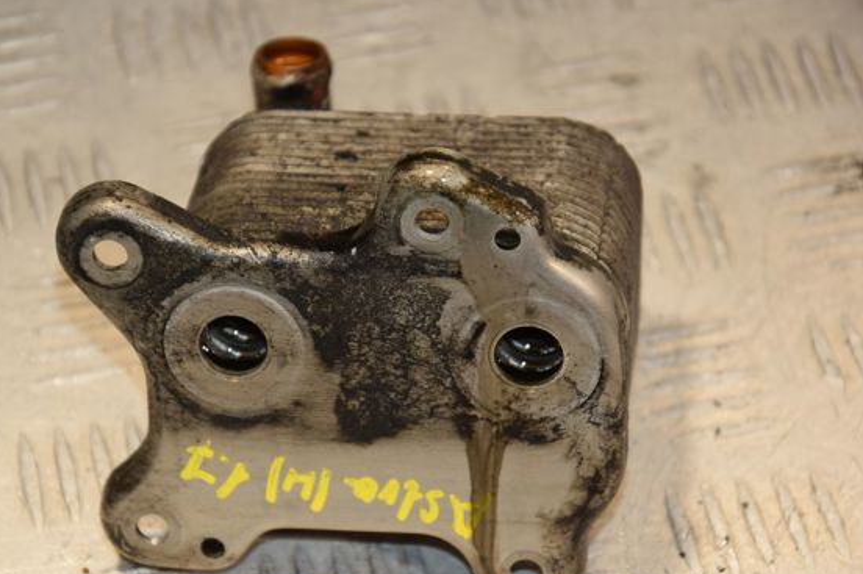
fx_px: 4373
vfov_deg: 7.5
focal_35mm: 183
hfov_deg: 11.3
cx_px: 389
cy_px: 325
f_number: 5.6
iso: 800
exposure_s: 1/200
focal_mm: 105
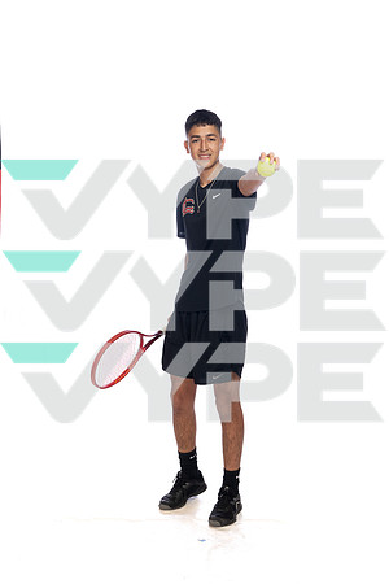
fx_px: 810
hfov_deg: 27.0
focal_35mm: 50
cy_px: 292
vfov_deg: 39.6
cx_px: 194
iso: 800
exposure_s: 1/250
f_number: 7.1
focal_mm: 50
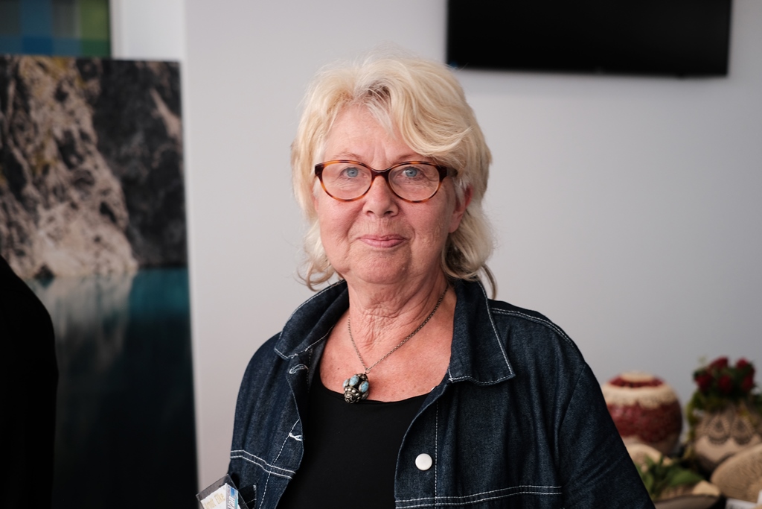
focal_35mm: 53
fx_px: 1122
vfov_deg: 25.5
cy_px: 254
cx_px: 381
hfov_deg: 37.5
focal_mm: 35
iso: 400
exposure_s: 1/75
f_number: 2.8
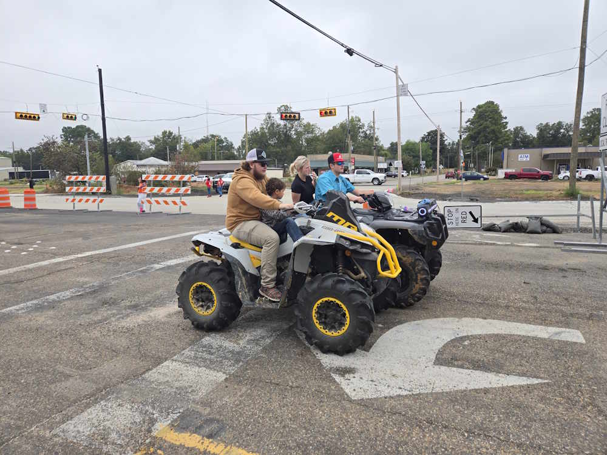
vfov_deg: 58.9
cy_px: 228
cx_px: 304
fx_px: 403
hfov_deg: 73.9
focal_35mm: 23
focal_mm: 5.4
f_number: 1.8
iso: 25
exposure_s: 1/609
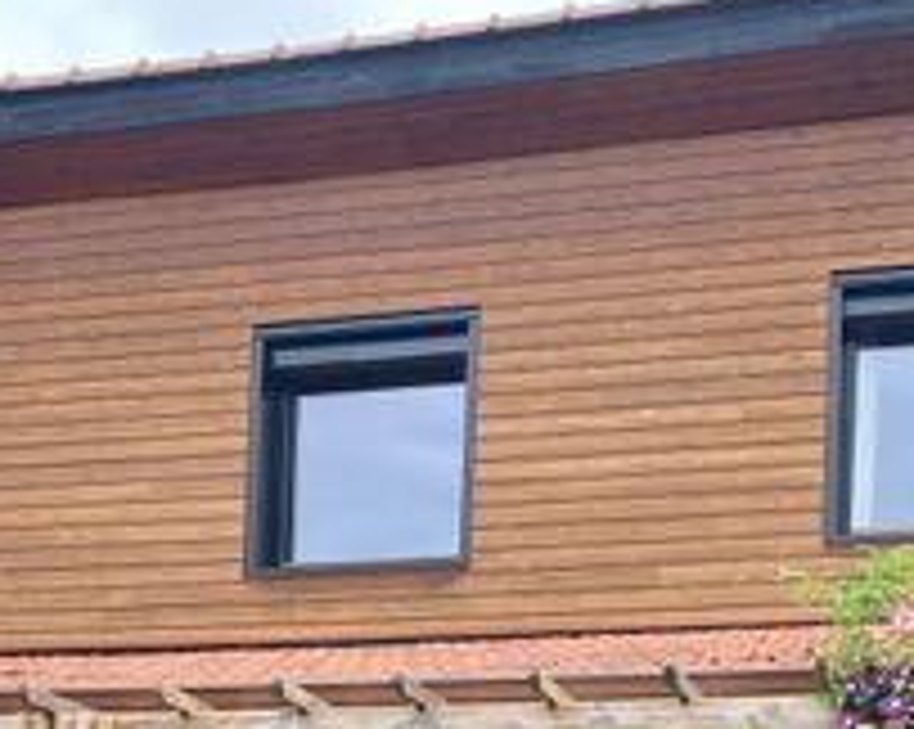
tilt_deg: +5.3
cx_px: 468
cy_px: 918
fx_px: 2027
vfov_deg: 19.0
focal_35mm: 75
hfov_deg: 25.4
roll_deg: -2.0
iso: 32
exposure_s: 1/397
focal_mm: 4.25
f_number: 1.8
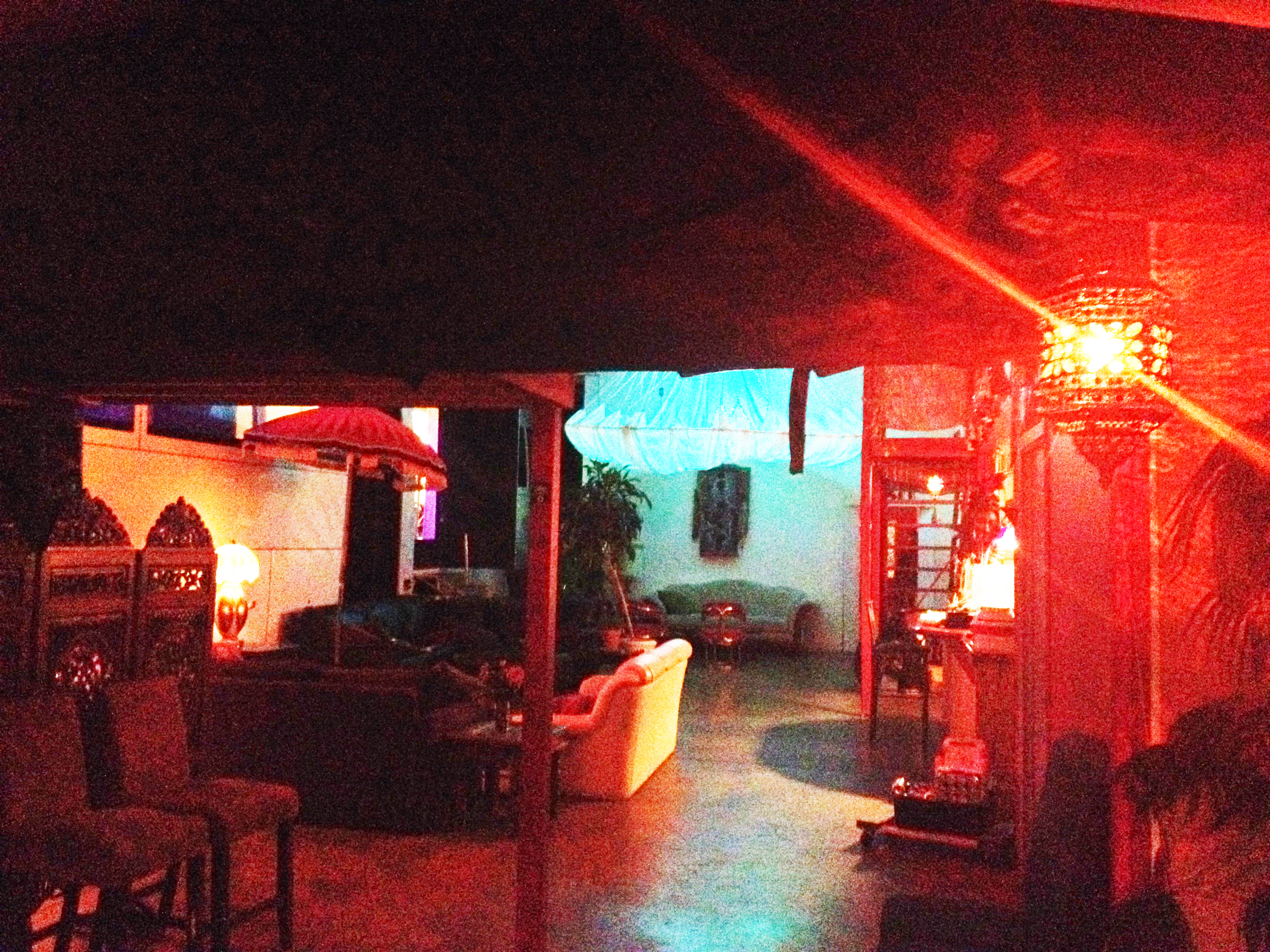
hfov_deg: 52.6
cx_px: 635
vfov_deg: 40.7
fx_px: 1284
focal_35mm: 35
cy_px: 476
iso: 800
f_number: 2.4
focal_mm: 4.28
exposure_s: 1/15
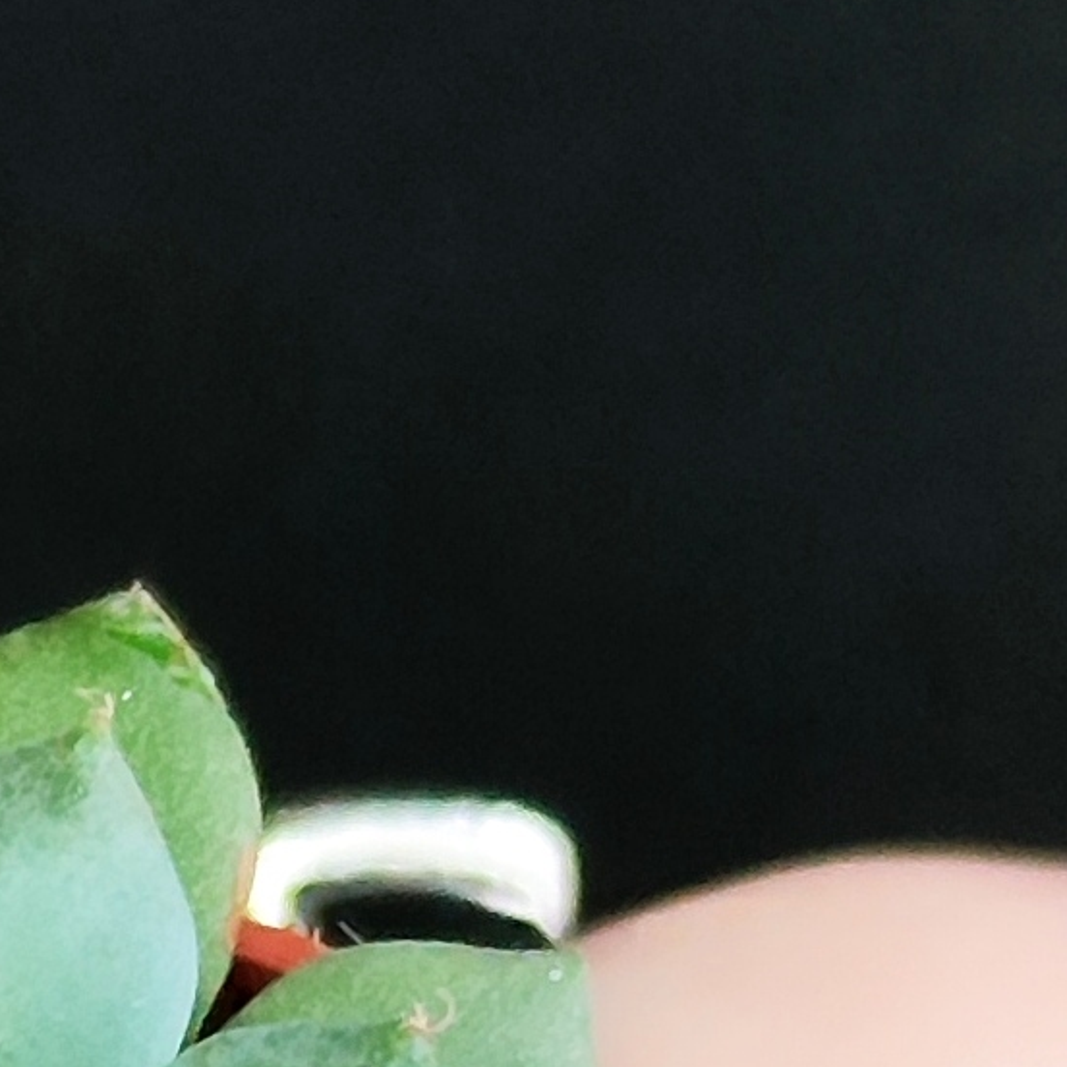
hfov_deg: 11.6
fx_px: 5091
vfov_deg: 11.6
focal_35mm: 146
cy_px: 1467
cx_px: -388
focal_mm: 7.01
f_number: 1.69
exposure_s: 1/87.6
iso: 822
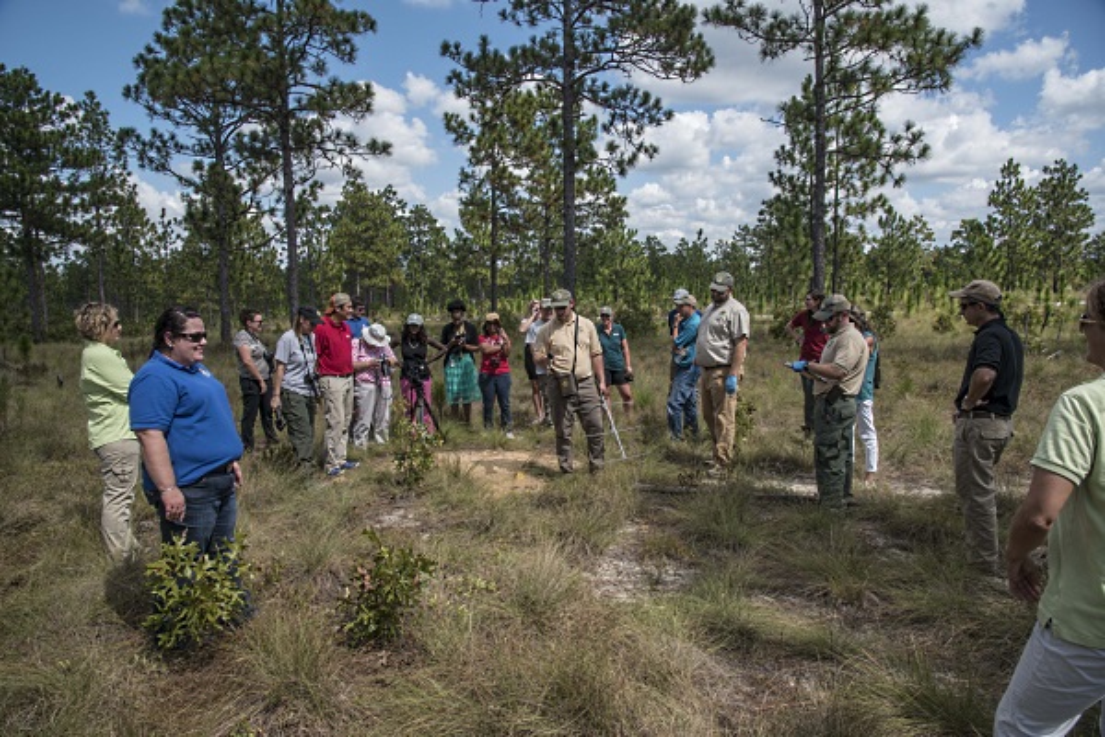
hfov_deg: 73.7
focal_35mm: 24
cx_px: 552
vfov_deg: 53.1
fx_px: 737
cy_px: 368
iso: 200
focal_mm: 24
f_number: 8
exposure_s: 1/250
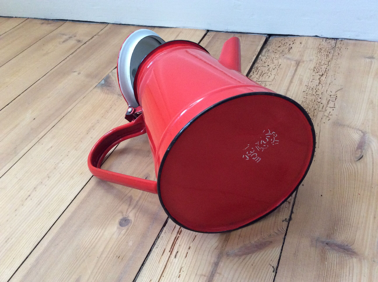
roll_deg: +10.7
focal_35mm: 32
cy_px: 141
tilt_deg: -43.3
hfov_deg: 56.9
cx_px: 189
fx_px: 349
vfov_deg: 44.1
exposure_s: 1/25
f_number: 2.4
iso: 200
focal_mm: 3.3
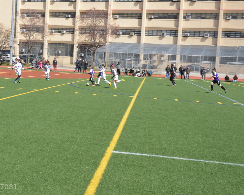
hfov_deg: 32.2
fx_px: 419
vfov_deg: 26.2
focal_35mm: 58
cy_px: 85
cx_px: 79
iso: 250
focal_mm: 42
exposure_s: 1/60
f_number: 22
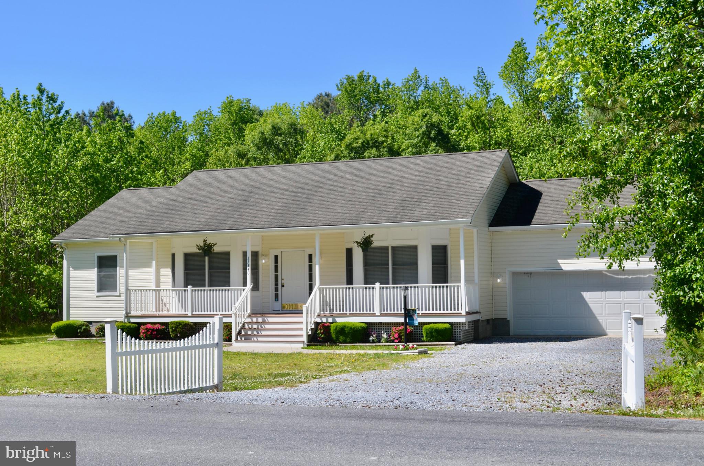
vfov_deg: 27.9
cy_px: 233
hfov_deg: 41.2
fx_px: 937
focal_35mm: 48
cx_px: 352
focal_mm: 32
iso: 125
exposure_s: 1/250
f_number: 8
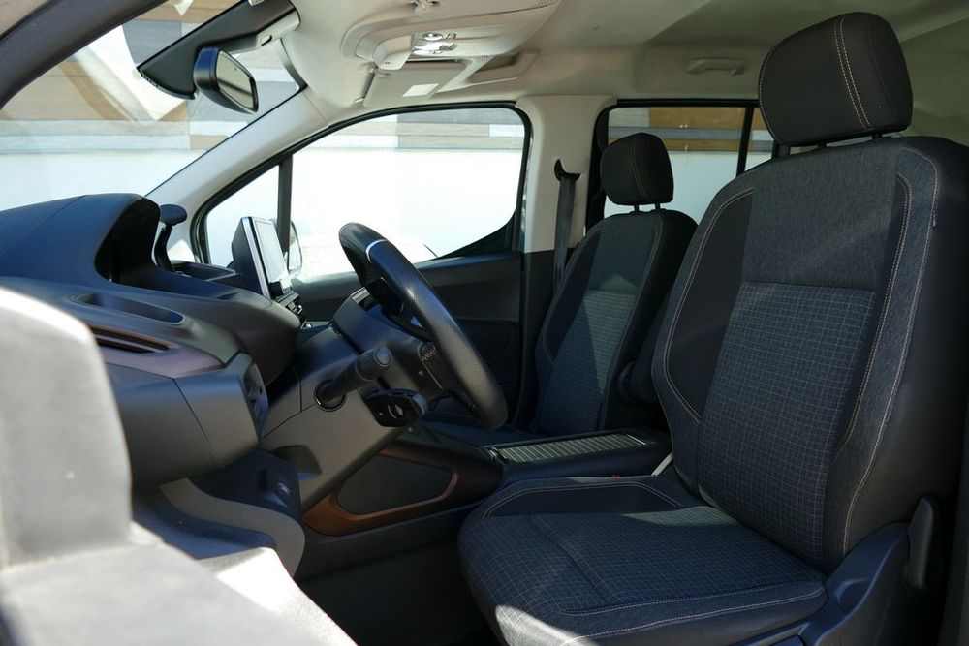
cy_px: 323
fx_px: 673
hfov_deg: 71.5
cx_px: 484
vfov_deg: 51.3
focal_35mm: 25
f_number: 2.8
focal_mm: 9.12
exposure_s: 1/160
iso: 125
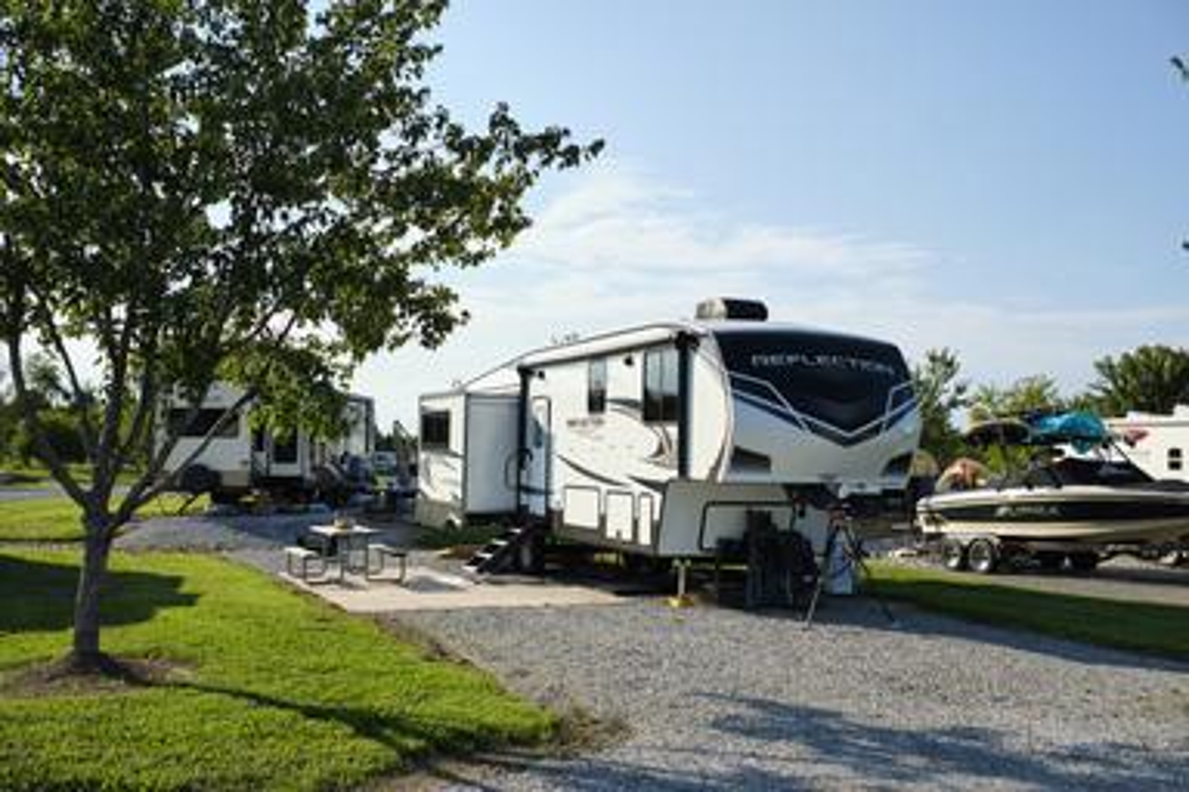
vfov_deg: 37.9
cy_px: 396
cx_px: 594
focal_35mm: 35
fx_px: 1156
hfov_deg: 54.4
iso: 200
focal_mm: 23
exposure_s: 1/4000
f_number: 2.8
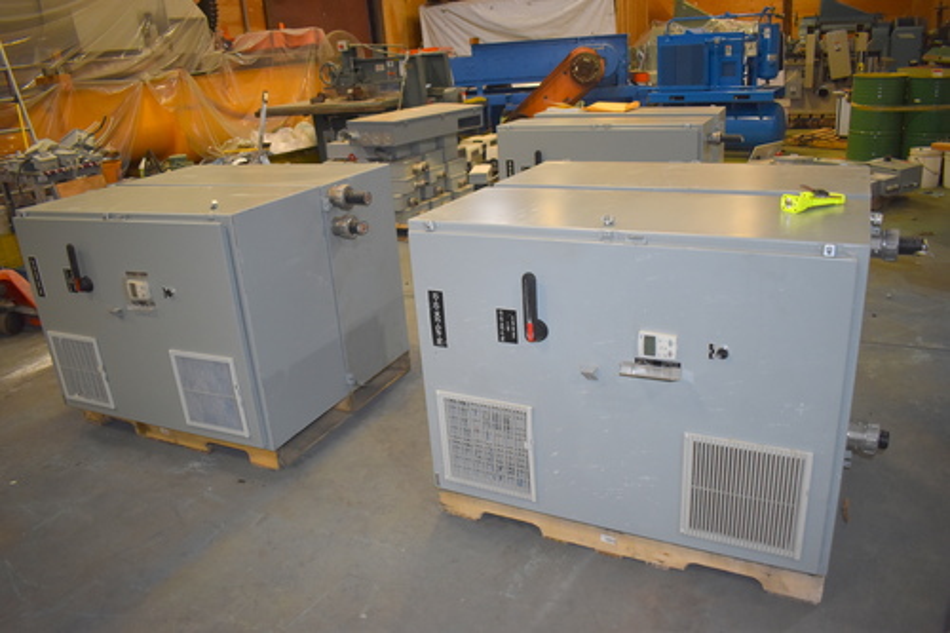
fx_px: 712
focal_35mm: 27
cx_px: 475
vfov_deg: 47.9
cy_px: 316
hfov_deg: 67.4
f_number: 3.5
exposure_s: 1/200
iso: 800
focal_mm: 18
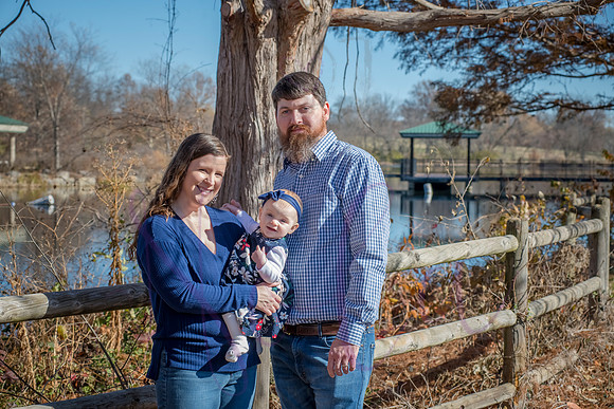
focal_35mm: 80
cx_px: 307
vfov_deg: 17.1
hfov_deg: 25.4
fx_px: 1365
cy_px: 204
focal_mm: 80
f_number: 8
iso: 400
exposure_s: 1/500
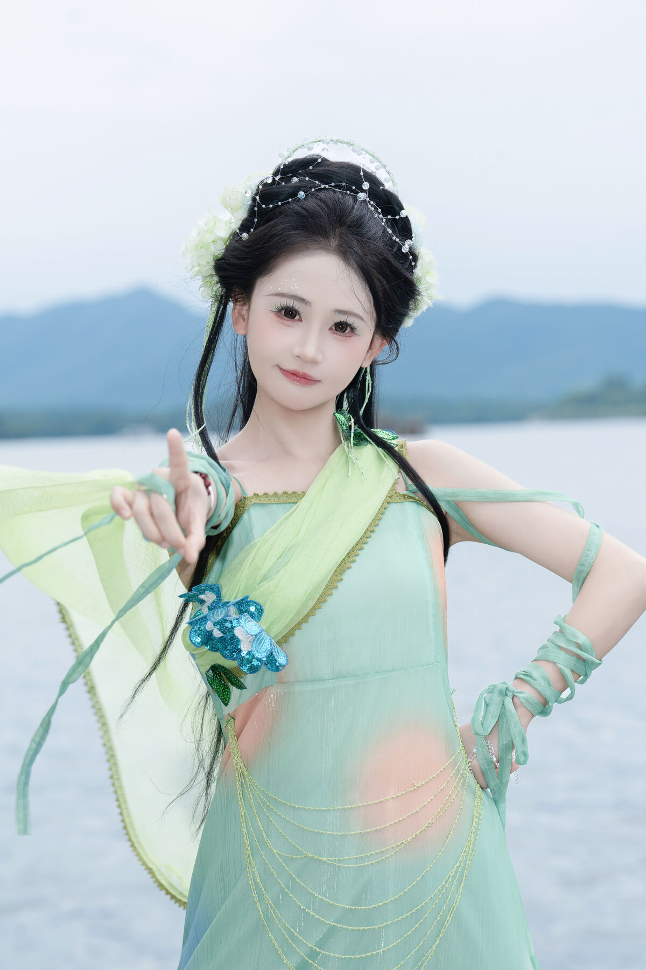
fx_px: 2826
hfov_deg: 13.0
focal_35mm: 105
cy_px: 485
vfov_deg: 19.5
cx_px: 323
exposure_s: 1/250
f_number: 5.6
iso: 160
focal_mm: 105
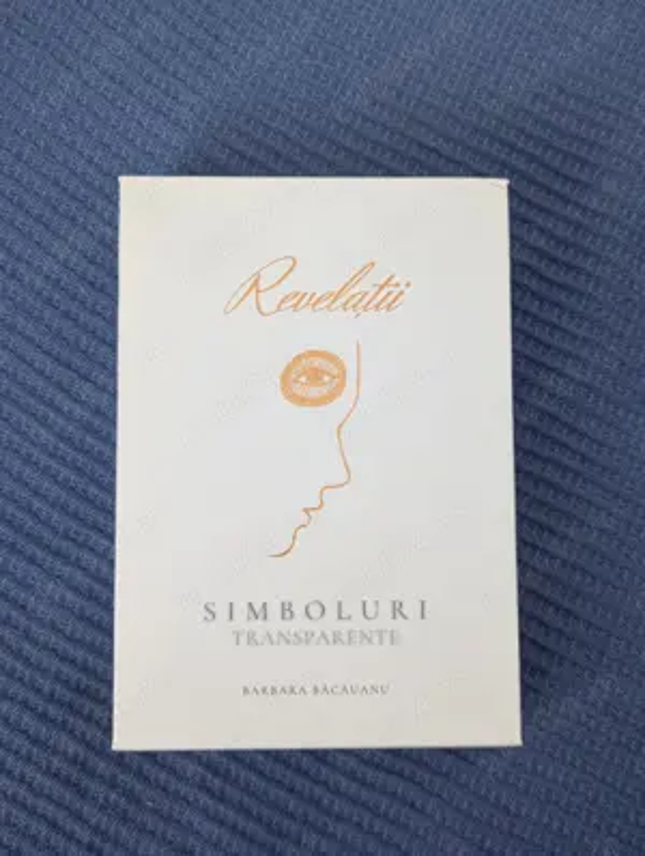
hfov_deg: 30.4
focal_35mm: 48
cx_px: 322
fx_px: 1189
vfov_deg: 39.6
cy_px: 428
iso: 93
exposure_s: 1/23.8
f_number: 1.85
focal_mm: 6.81
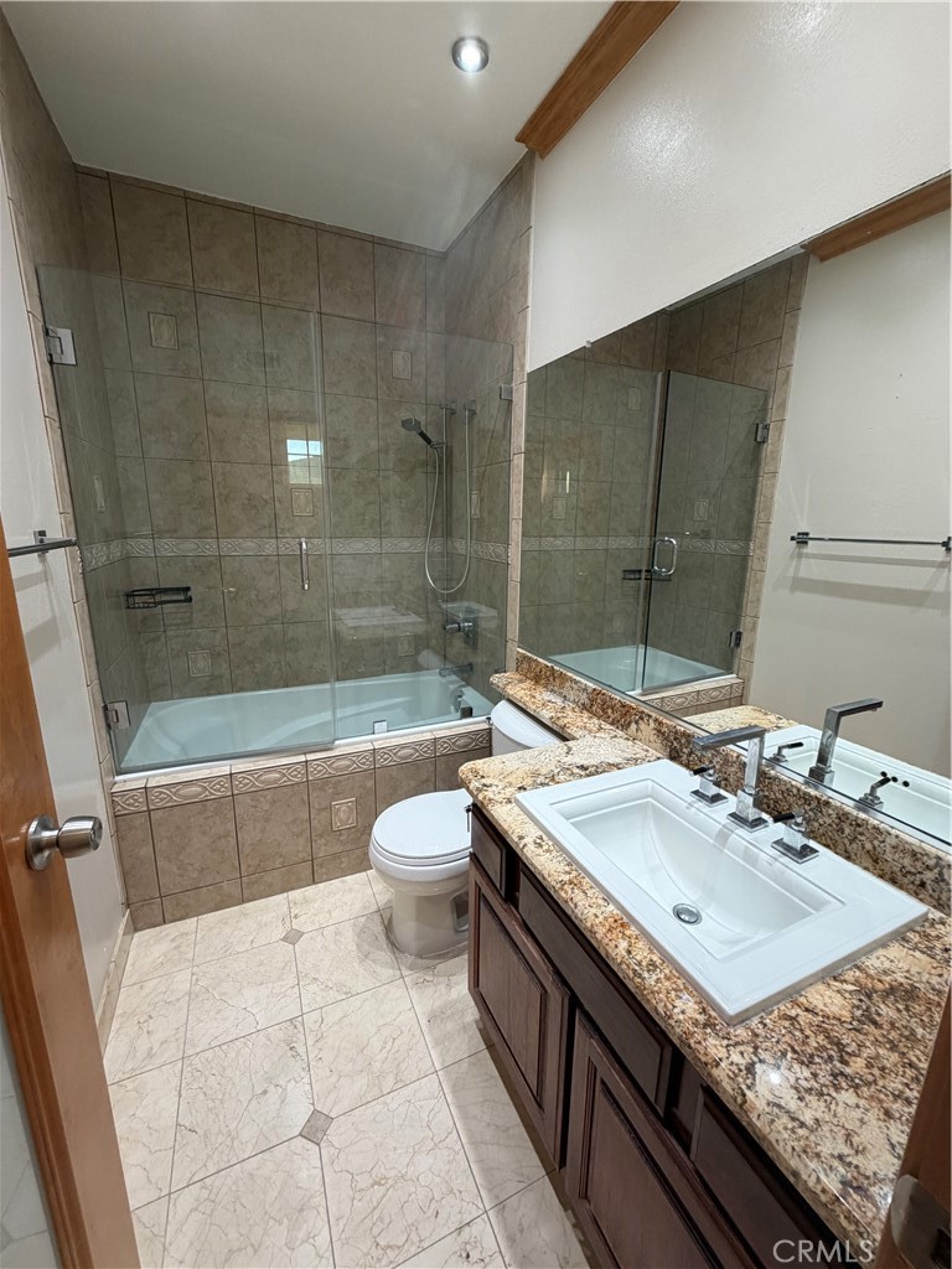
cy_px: 634
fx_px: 513
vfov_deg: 102.1
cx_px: 476
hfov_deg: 85.7
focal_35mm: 14
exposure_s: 1/120
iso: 200
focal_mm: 2.22
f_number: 2.2
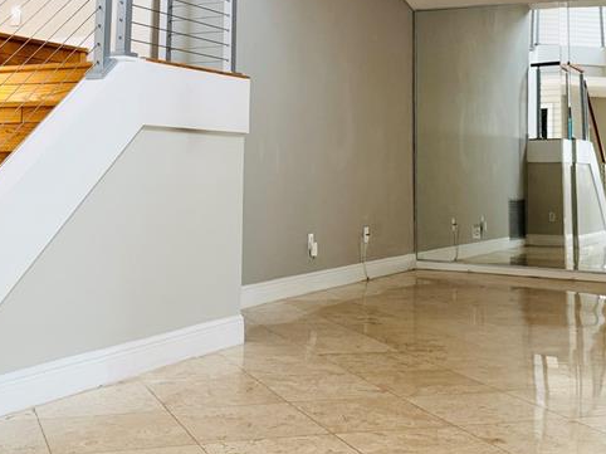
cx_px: 287
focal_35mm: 51
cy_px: 42
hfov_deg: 37.5
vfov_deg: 27.5
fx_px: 892
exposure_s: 1/120
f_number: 1.78
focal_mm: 6.76
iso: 200
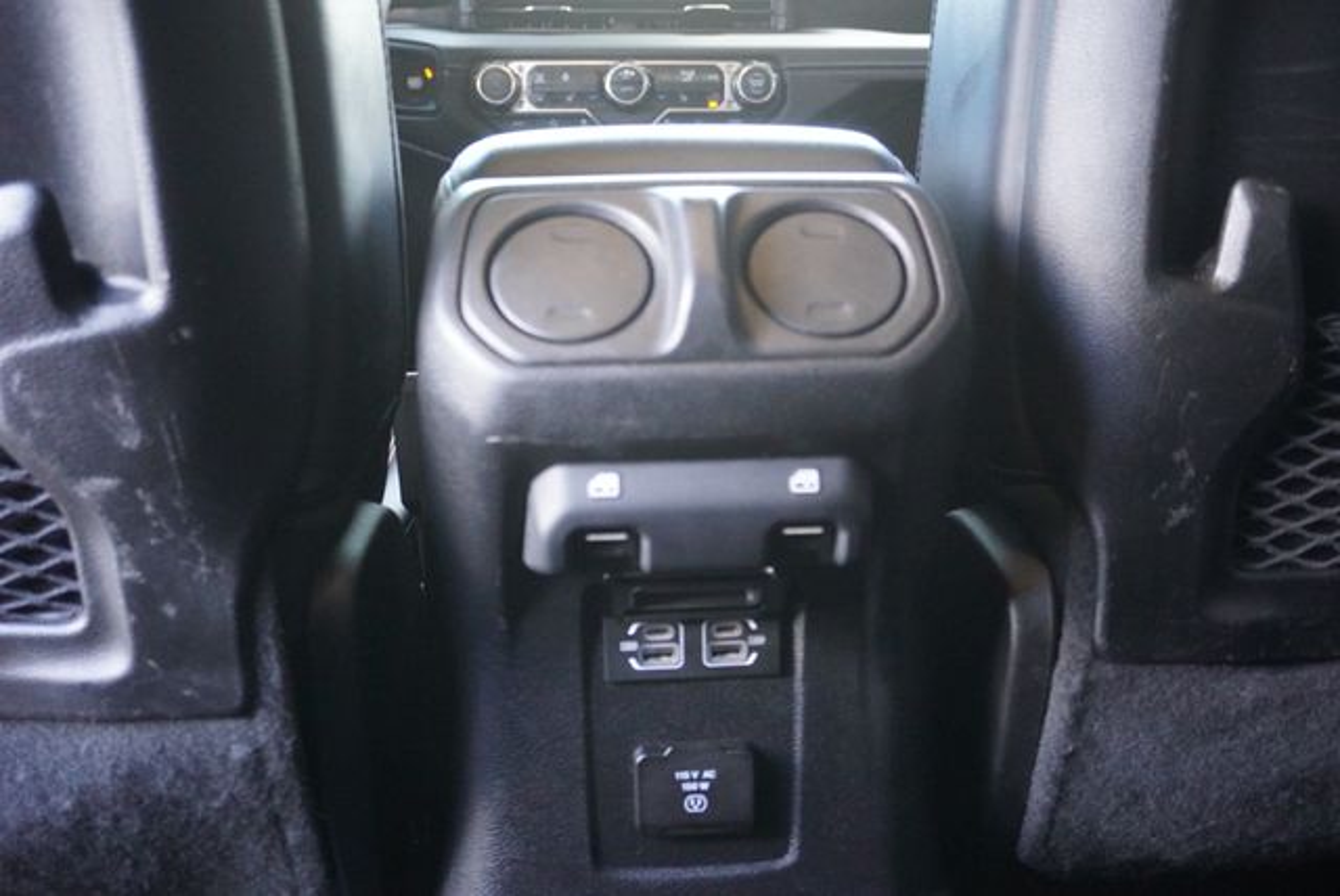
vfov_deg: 38.4
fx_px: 1285
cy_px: 448
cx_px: 670
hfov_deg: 55.1
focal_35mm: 34
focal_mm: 23
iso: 6400
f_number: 4
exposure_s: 1/125
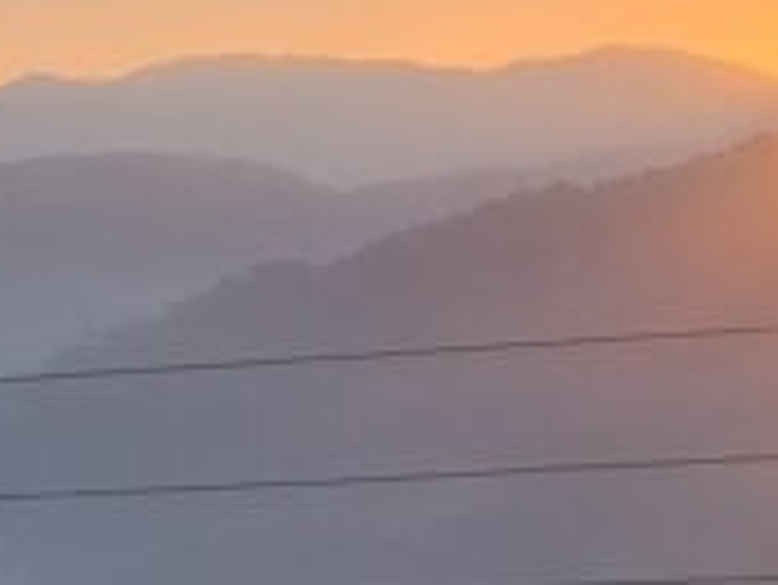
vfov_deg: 8.3
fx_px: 4048
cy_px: 382
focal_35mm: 180
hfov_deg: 10.3
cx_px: 1408
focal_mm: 5.4
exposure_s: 1/974
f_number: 1.8
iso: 50
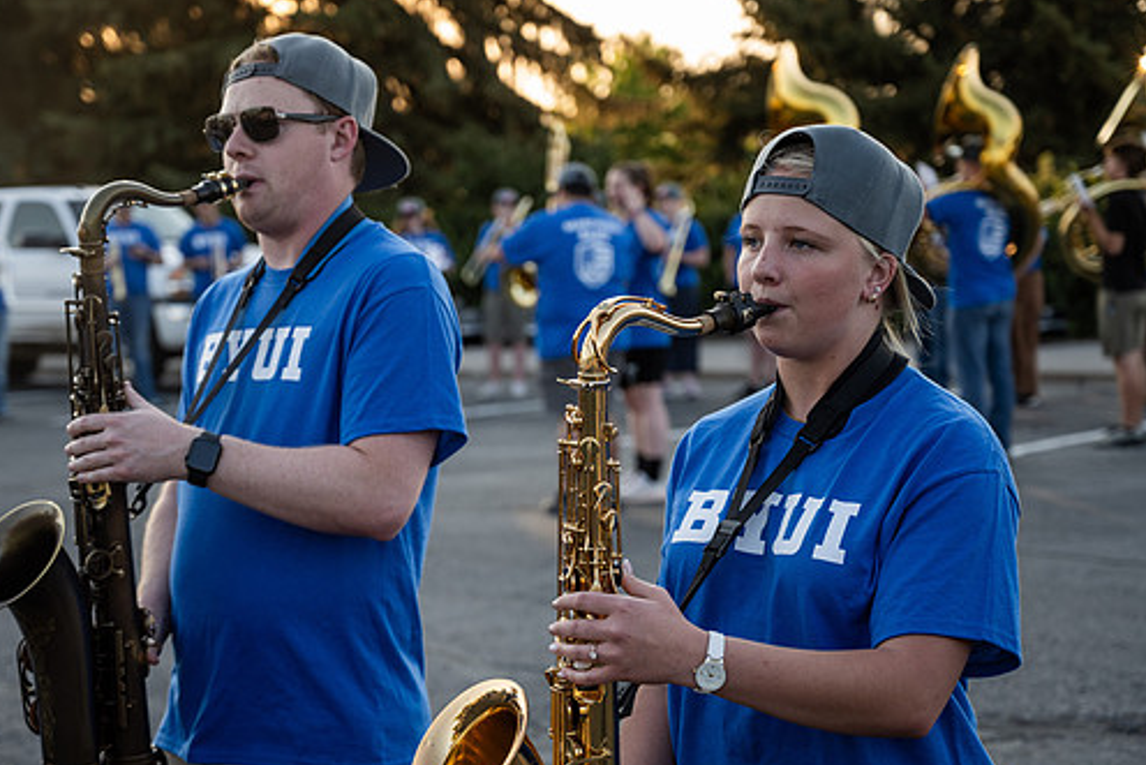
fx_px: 2420
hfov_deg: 26.6
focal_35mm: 76
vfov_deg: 18.0
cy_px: 415
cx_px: 524
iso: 200
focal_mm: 65
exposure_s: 1/250
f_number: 4
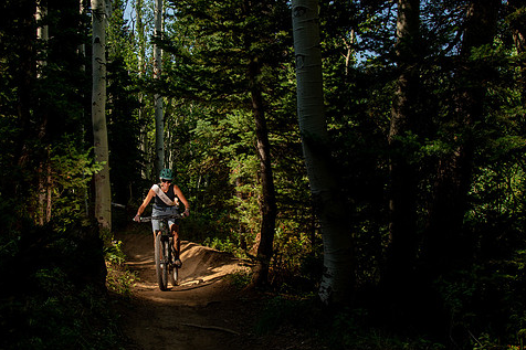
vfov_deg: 34.2
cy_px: 187
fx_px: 570
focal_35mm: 39
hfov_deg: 49.5
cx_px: 235
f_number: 10
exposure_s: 1/320
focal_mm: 32
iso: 500
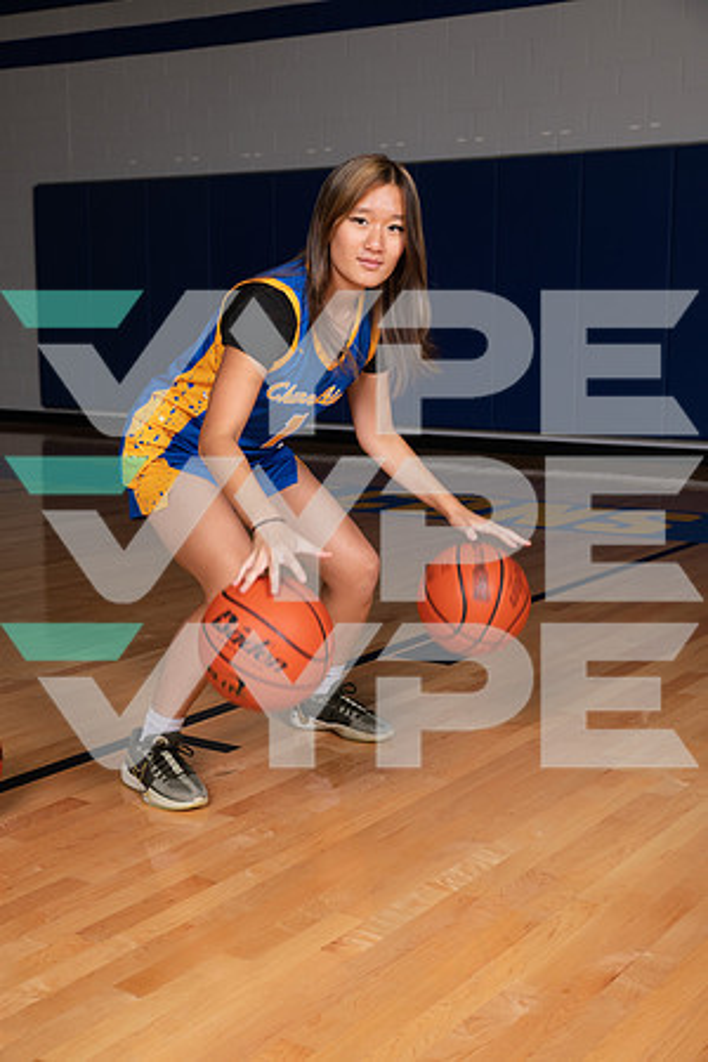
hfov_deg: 26.0
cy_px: 531
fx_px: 1534
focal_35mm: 52
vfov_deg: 38.2
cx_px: 354
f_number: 7.1
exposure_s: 1/320
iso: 500
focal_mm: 52
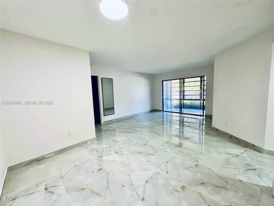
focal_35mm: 14
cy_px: 103
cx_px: 137
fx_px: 111
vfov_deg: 85.7
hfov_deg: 102.1
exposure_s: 1/60
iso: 160
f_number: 2.2
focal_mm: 2.22
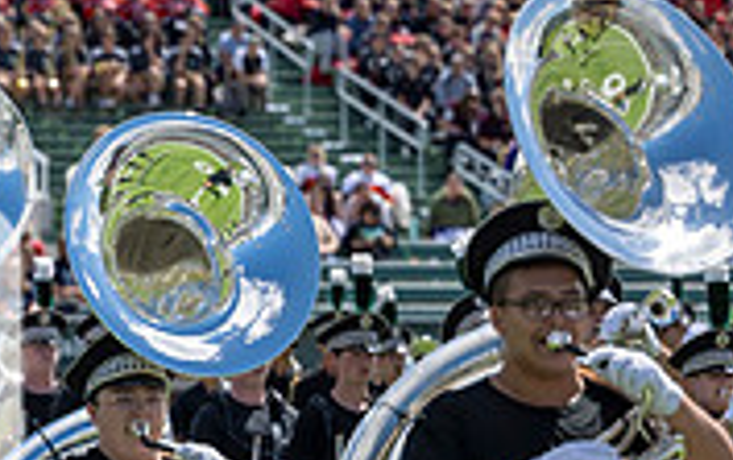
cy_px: 392
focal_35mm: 314
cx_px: -290
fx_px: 6279
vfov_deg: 4.2
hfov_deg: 6.6
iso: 64
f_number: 2.8
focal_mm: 94
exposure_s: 1/1250
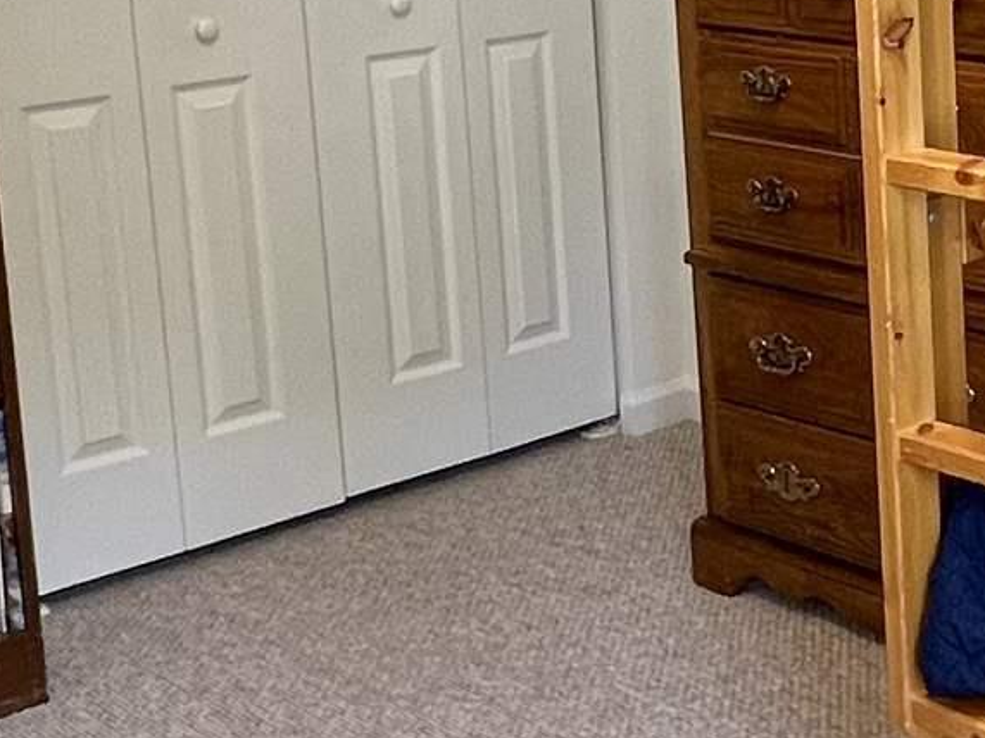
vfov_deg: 20.7
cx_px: 1066
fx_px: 1991
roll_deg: +0.7
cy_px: 112
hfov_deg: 25.8
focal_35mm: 70
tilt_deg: -10.9
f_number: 1.8
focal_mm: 1.57
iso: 125
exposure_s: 1/60
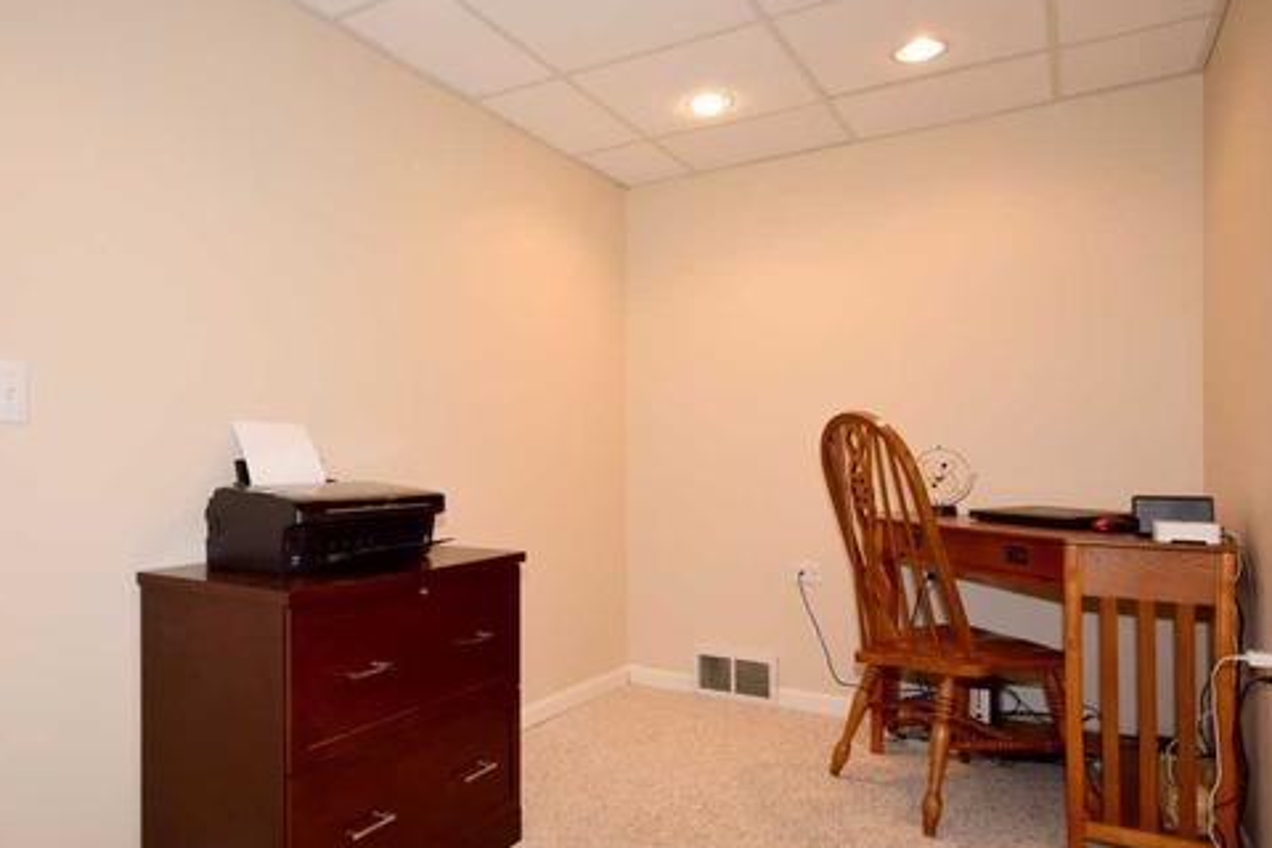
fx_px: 848
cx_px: 525
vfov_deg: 53.1
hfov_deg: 73.1
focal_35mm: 24
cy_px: 460
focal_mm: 12
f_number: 6.3
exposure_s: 1/60
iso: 500
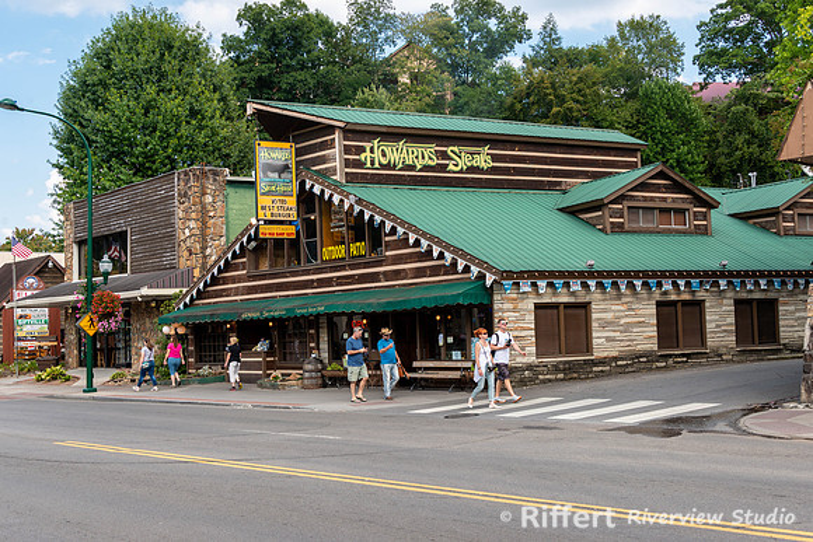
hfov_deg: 49.3
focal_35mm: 39
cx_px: 406
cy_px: 271
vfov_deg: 34.0
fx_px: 887
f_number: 7.1
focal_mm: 38
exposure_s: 1/100
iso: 100
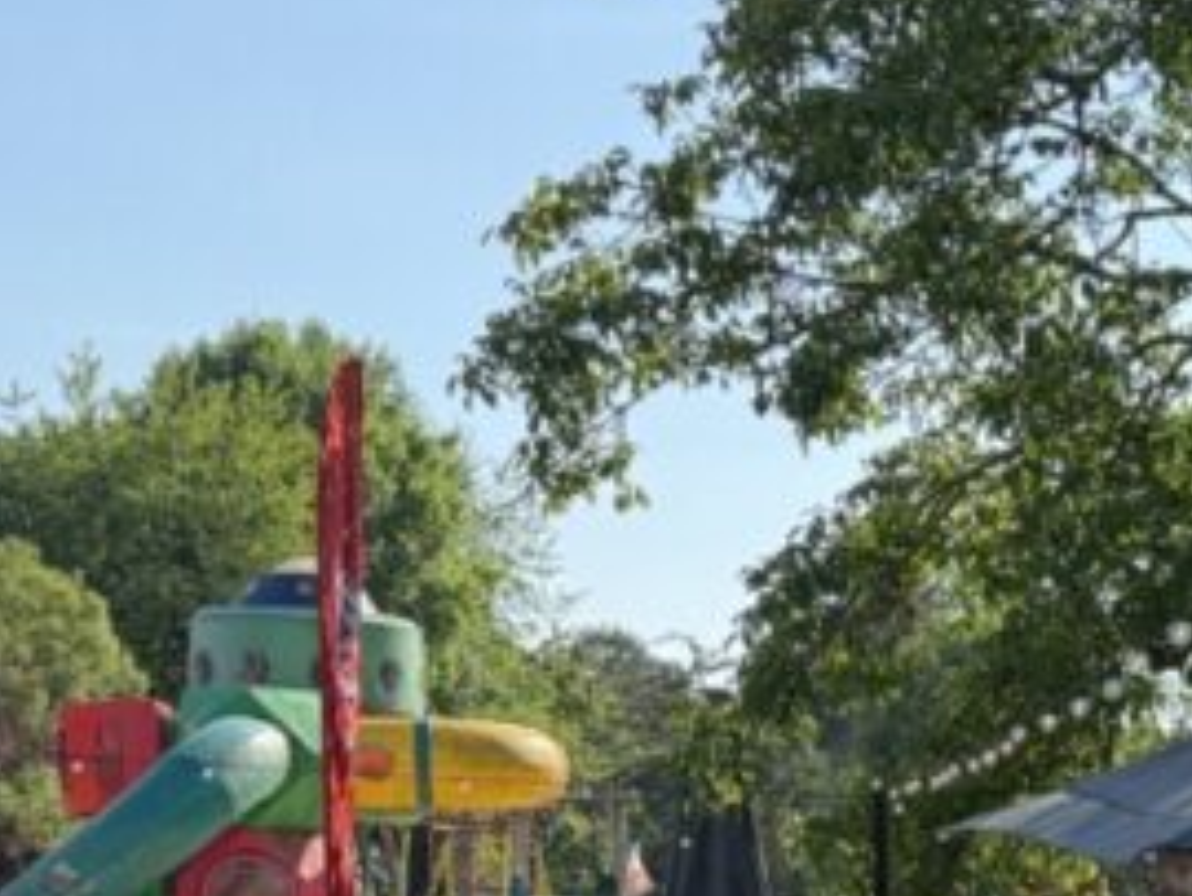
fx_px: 3136
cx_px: 1307
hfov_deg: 20.5
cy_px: 1236
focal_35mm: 91
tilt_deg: -5.6
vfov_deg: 15.3
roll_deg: -0.3
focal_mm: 6.76
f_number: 1.78
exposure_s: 1/2110
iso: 100
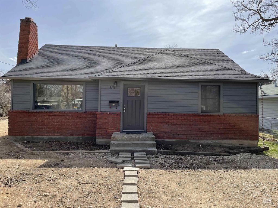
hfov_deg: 67.3
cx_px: 139
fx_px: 209
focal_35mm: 26
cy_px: 104
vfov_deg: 53.1
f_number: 1.6
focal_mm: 4.2
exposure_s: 1/2882
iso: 32
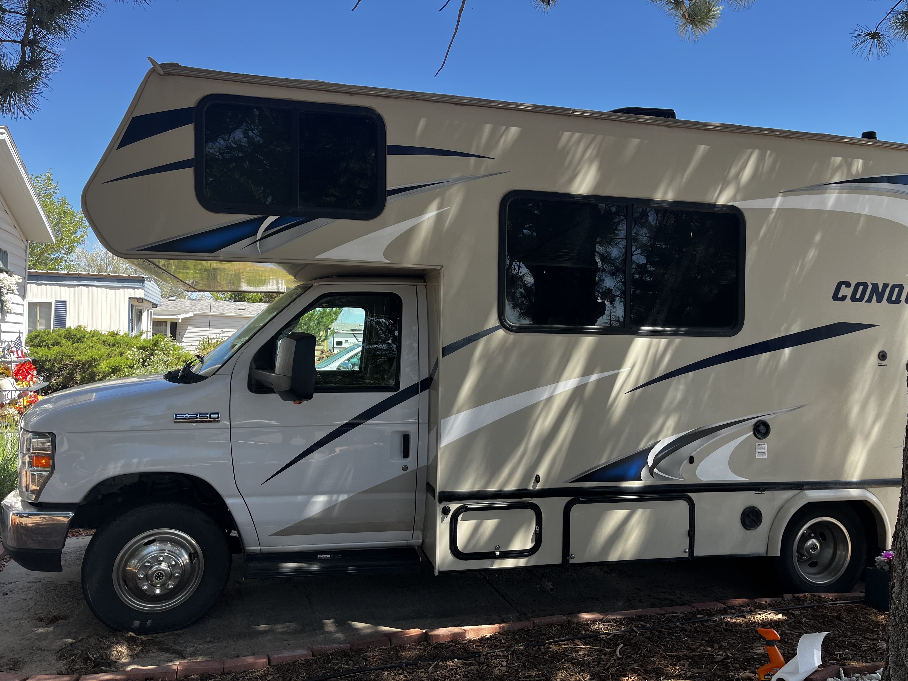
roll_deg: -1.8
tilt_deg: +0.3
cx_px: 454
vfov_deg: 53.1
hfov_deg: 67.3
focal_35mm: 26
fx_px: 682
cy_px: 340
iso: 50
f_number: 1.6
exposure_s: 1/577
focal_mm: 5.1
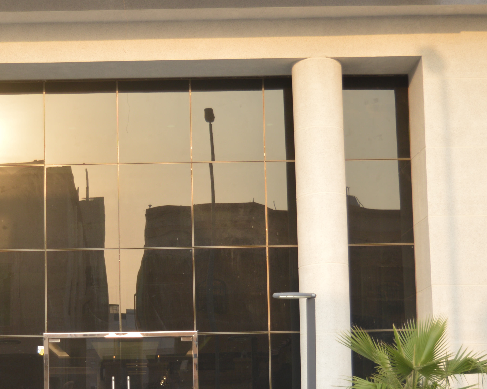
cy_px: 322
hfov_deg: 22.8
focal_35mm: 83
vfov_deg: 18.3
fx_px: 1196
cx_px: 121
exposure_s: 1/200
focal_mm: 28
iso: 100
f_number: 8
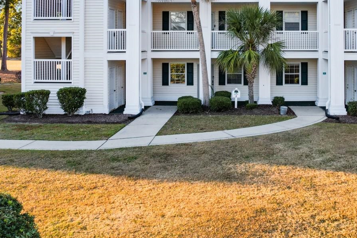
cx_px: 228
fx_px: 397
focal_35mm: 40
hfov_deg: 47.9
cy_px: 37
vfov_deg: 32.2
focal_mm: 8.38
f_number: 2.8
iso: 110
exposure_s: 1/60
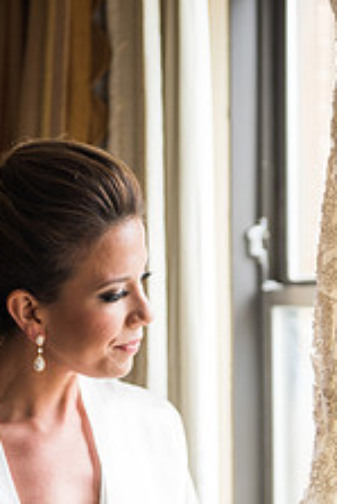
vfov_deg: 18.1
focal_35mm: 113
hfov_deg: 12.1
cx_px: 163
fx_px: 1584
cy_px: 217
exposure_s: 1/250
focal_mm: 56
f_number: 2.8
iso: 125
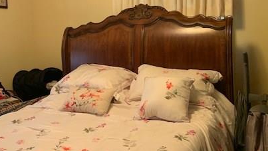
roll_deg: +2.9
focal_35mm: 45
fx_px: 320
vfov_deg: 26.5
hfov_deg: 45.4
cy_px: 63
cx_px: 119
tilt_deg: -4.5
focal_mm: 4.25
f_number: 1.8
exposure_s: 1/40
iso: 320
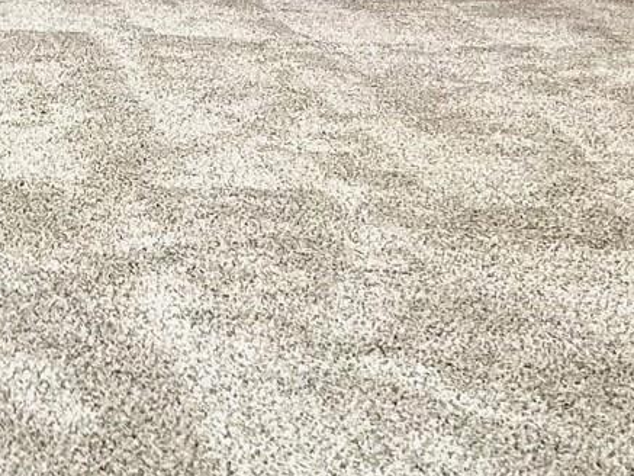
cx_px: -81
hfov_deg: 15.9
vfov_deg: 11.4
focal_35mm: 120
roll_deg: -1.0
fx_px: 2198
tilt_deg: +3.7
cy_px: -395
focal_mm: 5.7
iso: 125
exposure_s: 1/60
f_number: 1.5
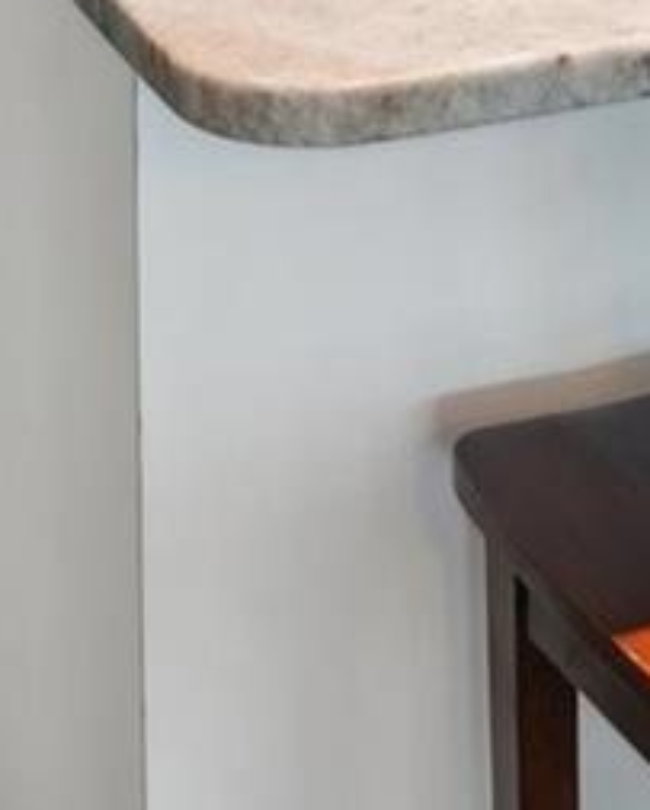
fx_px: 1992
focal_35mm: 83
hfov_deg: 18.5
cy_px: -752
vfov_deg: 17.4
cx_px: 355
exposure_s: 1/8
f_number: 8
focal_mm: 14
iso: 400
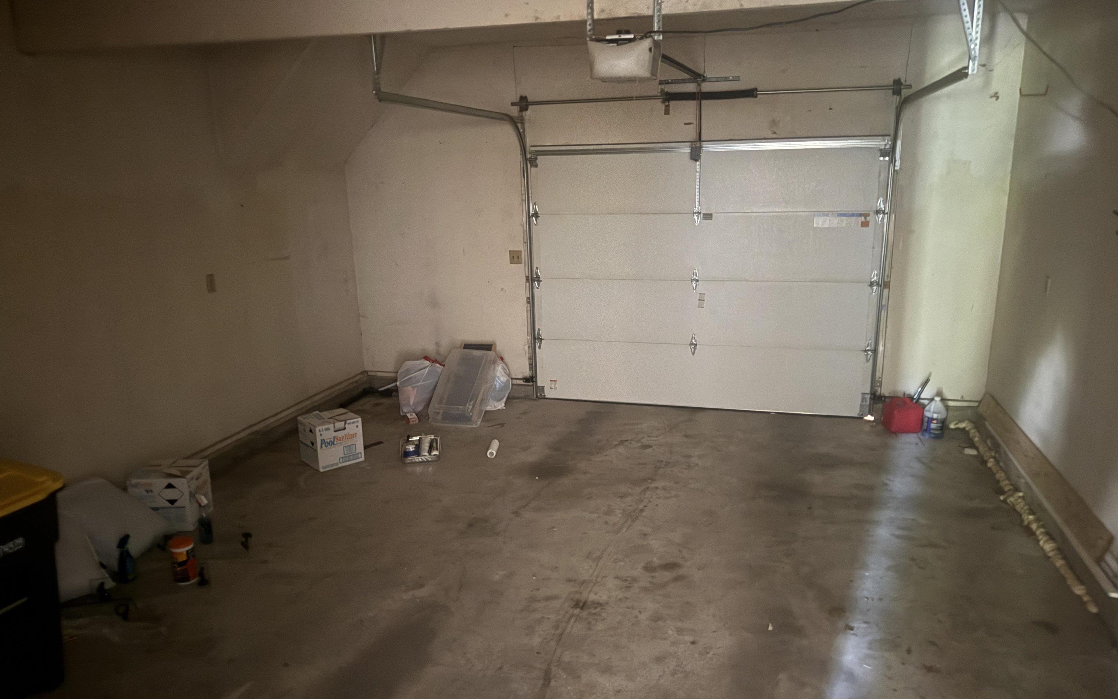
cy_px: 367
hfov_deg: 70.4
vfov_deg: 47.6
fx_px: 792
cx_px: 569
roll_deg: +1.1
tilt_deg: -14.0
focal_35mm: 26
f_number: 1.78
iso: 1250
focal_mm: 6.76
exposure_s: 1/2
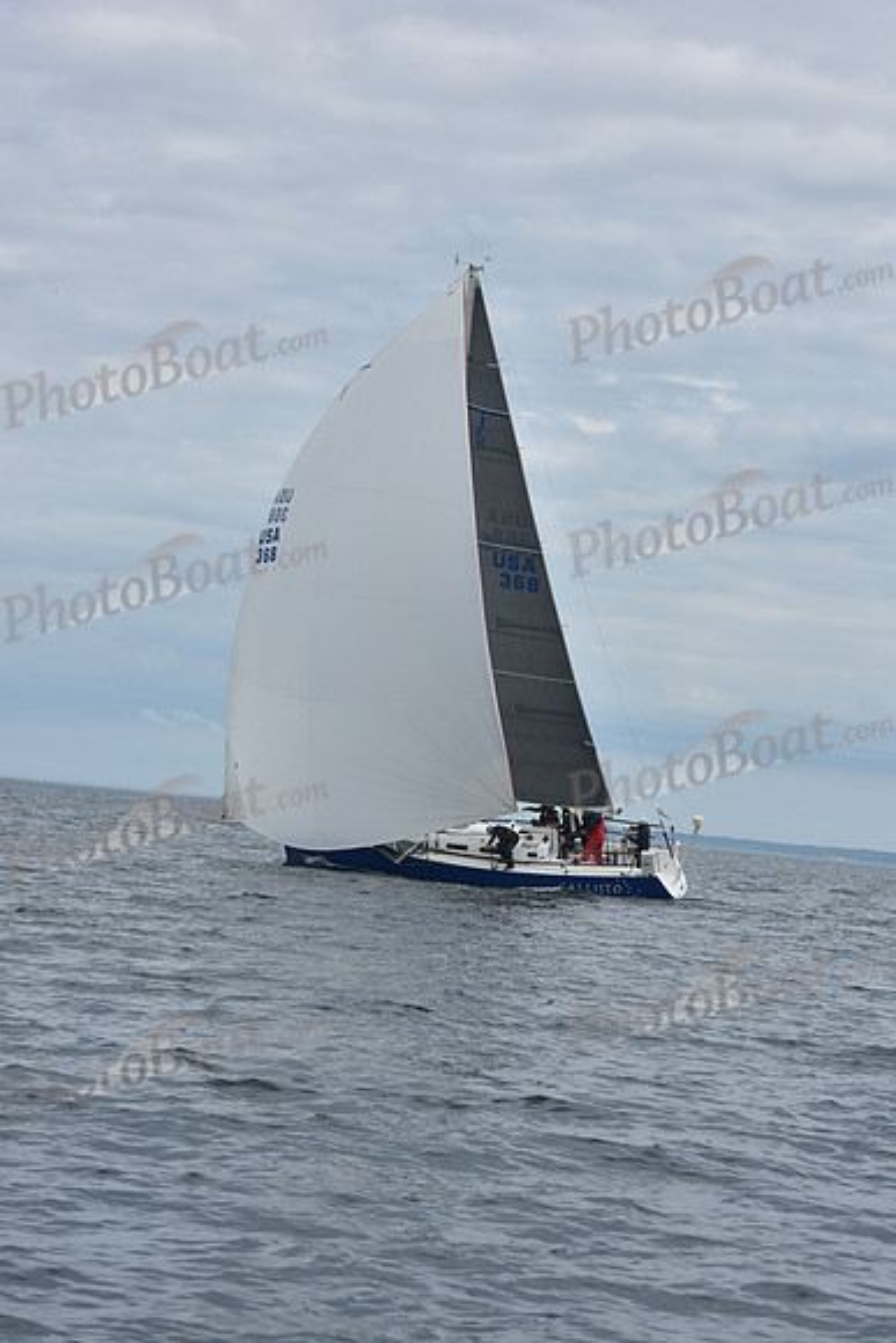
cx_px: 448
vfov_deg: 18.6
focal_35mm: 110
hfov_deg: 12.5
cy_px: 672
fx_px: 4104
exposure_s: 1/800
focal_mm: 110
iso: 250
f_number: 10
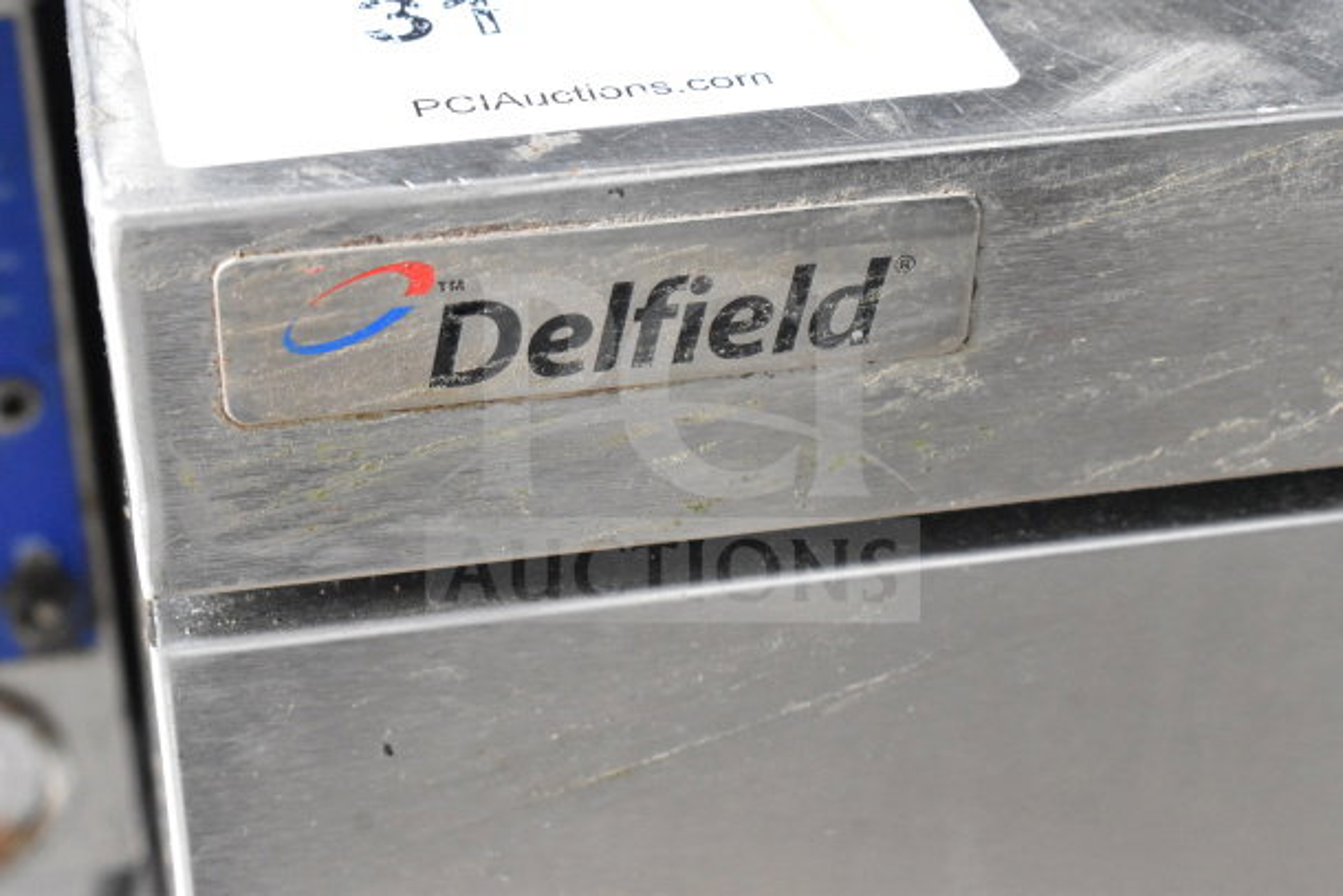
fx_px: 2686
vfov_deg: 18.9
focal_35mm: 72
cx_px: 672
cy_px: 448
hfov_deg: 28.1
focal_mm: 48
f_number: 9
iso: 6400
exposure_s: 1/320
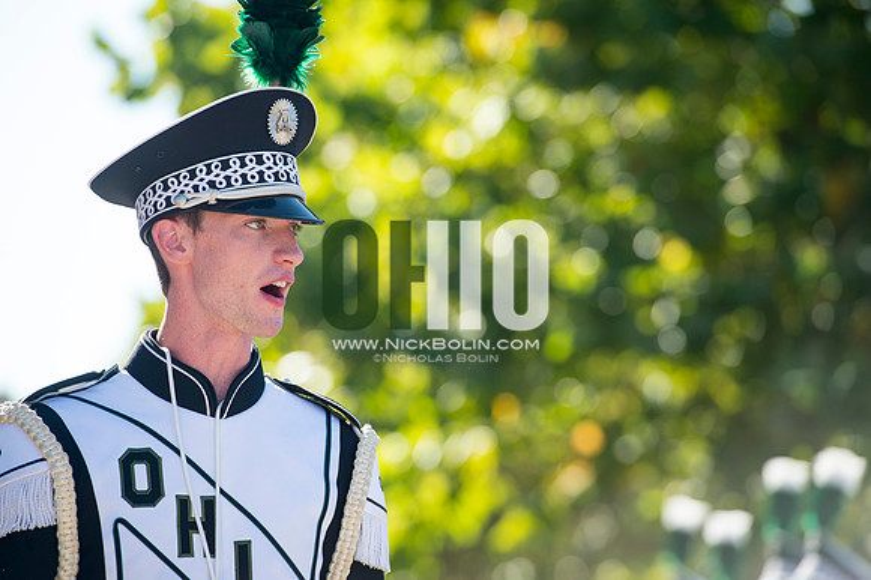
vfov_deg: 6.9
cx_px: 436
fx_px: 4836
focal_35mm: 200
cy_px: 290
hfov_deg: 10.3
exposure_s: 1/1000
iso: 200
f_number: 4.5
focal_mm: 200
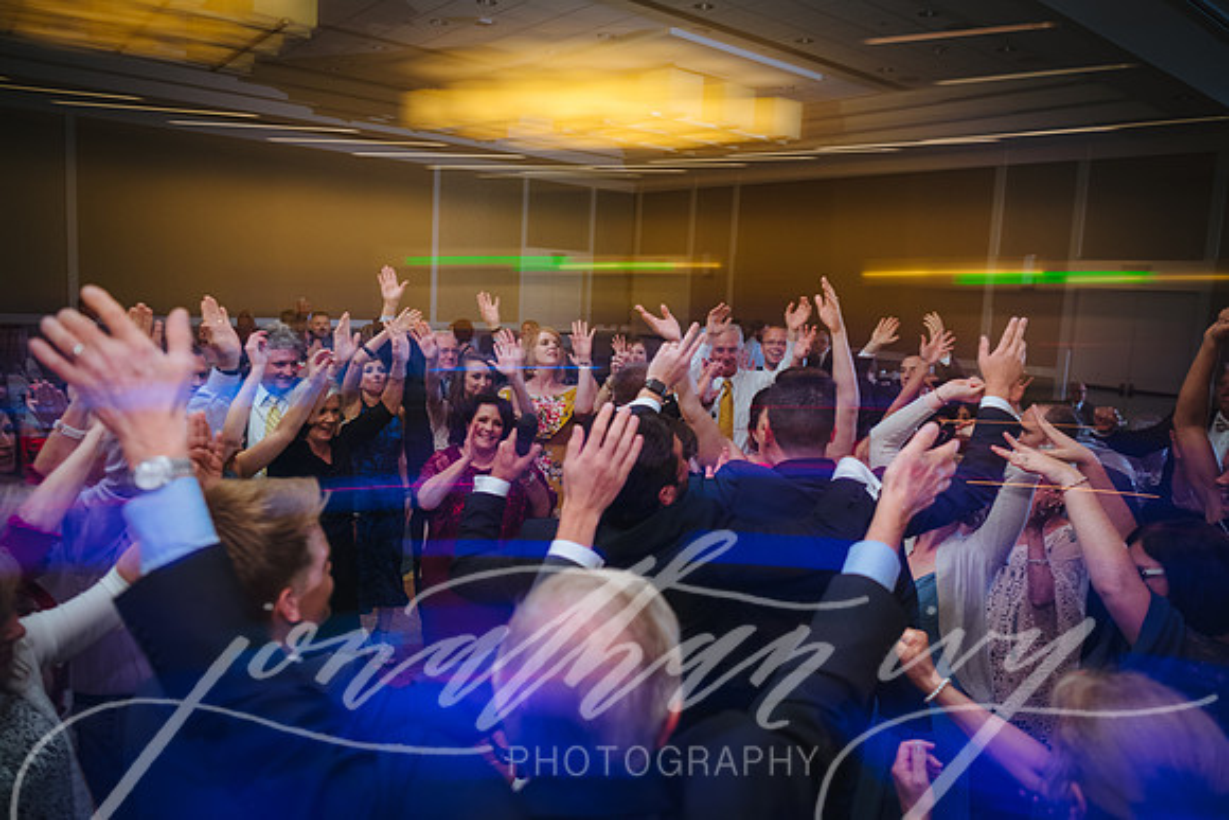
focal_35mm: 27
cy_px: 410
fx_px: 922
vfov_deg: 48.0
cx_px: 614
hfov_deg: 67.4
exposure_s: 1/50
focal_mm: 27
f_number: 2.8
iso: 1250
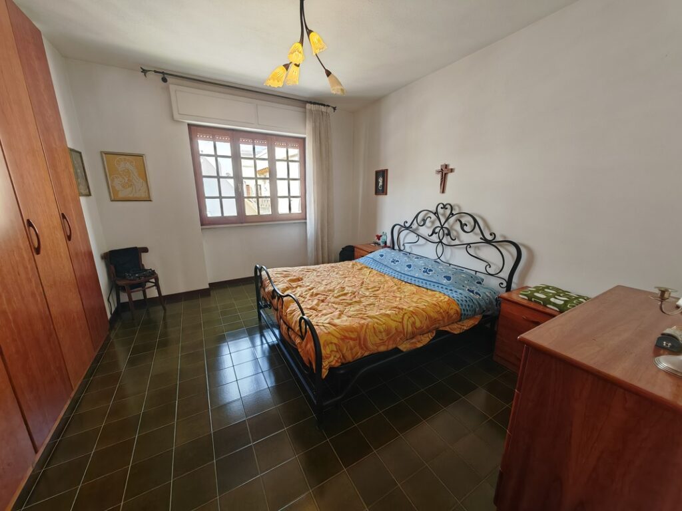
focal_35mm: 13
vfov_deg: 89.9
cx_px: 341
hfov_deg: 106.2
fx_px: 256
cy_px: 256
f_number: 2
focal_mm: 1.82
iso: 200
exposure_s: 1/50
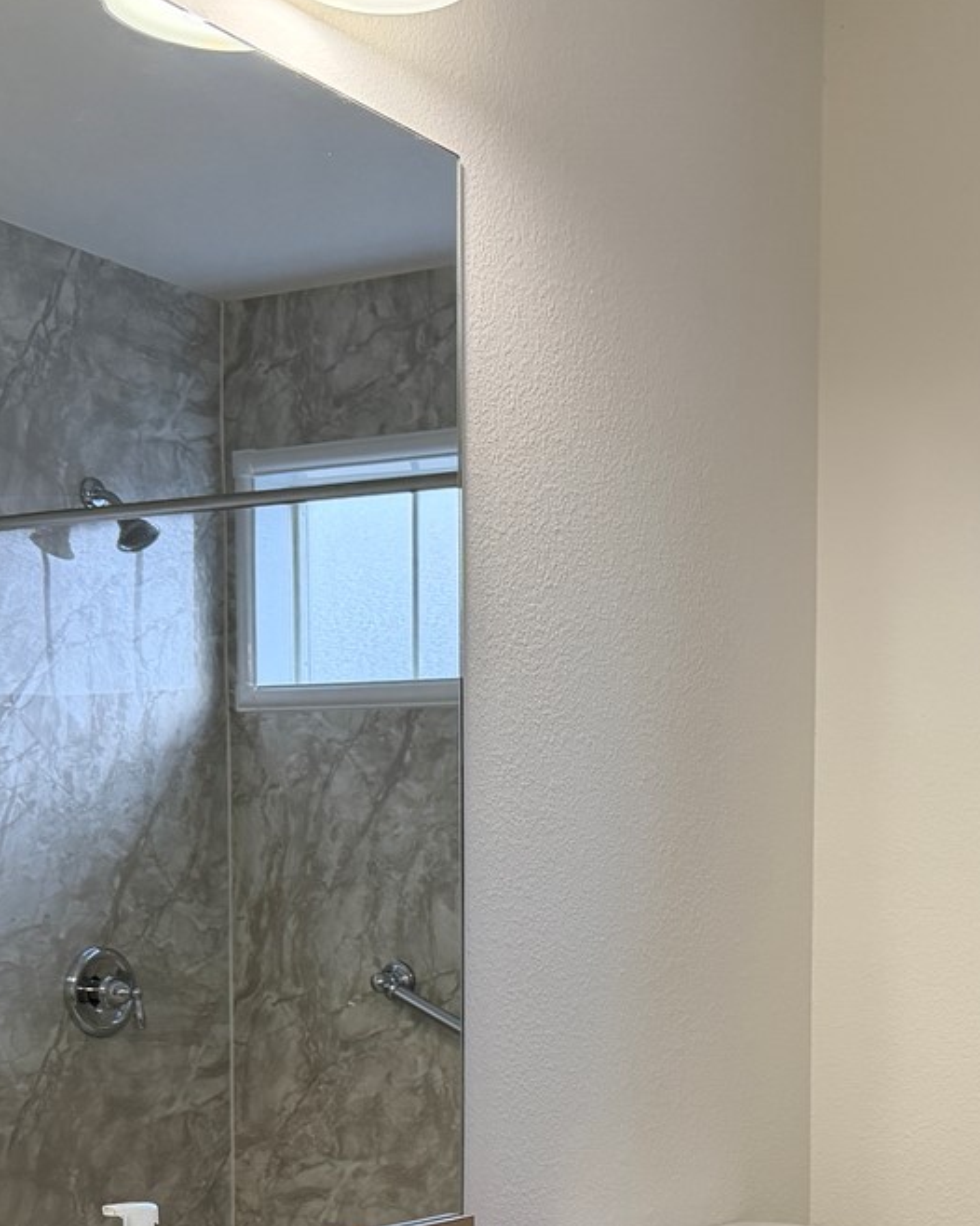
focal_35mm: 57
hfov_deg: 26.1
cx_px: 799
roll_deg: +0.3
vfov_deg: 31.8
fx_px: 2068
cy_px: 1045
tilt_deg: -2.7
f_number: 1.78
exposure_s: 1/176
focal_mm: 6.76
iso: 200
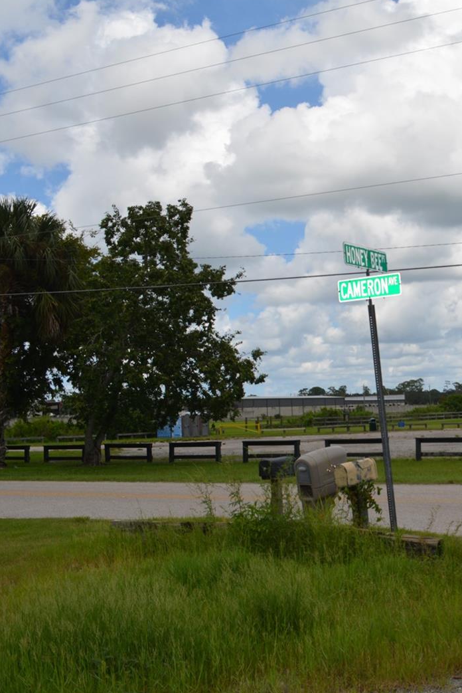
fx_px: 885
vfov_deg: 42.7
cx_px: 498
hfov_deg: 27.0
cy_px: 347
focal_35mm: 46
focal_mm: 20
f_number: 11
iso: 100
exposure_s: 1/200
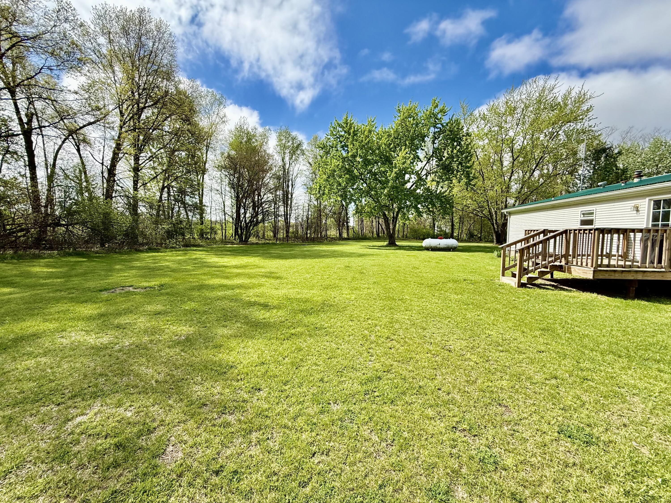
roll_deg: -1.2
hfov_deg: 102.1
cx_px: 336
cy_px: 252
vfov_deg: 85.7
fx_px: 271
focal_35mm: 14
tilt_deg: -5.4
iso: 64
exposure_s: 1/1339
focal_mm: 2.22
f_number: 2.2
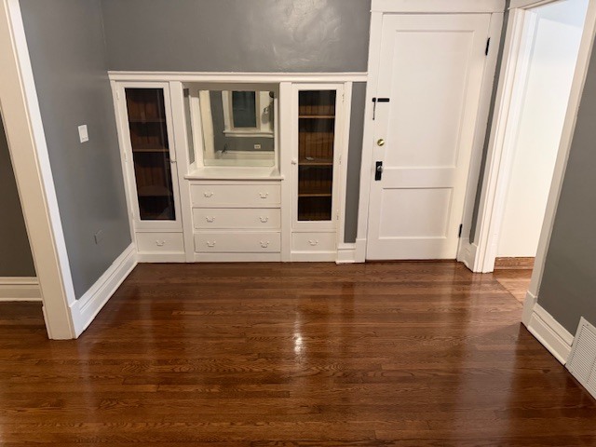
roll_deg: -0.2
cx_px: 298
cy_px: 224
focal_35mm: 24
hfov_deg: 71.6
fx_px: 413
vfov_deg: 56.8
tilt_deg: -19.5
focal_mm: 6.76
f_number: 1.78
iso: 800
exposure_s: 1/40
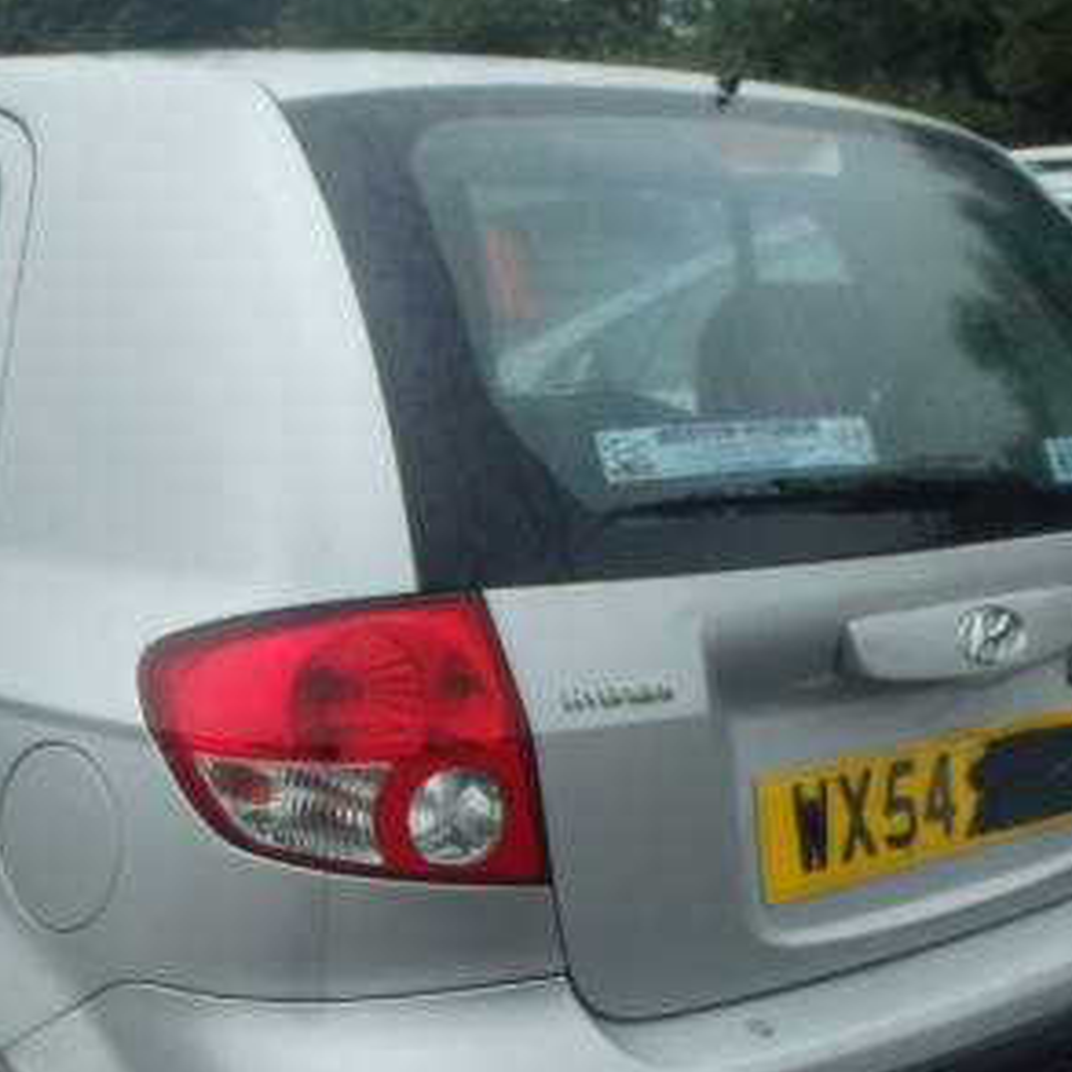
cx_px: 252
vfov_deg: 31.2
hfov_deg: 31.0
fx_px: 1892
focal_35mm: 54
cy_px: 787
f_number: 3.9
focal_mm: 5
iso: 125
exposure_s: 1/200
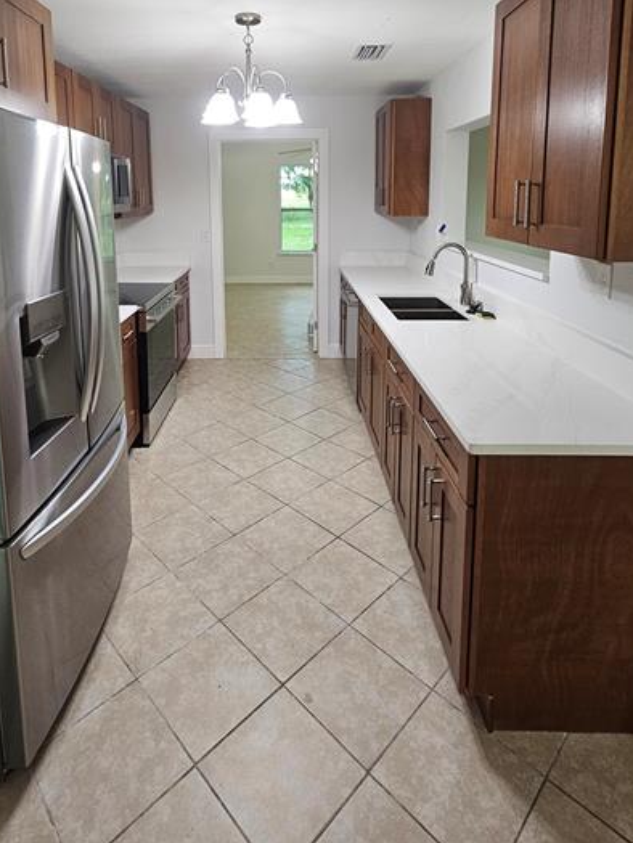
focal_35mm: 19
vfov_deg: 80.7
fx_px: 463
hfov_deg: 68.3
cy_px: 255
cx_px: 268
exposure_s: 1/60
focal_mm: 2.2
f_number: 2.2
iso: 200
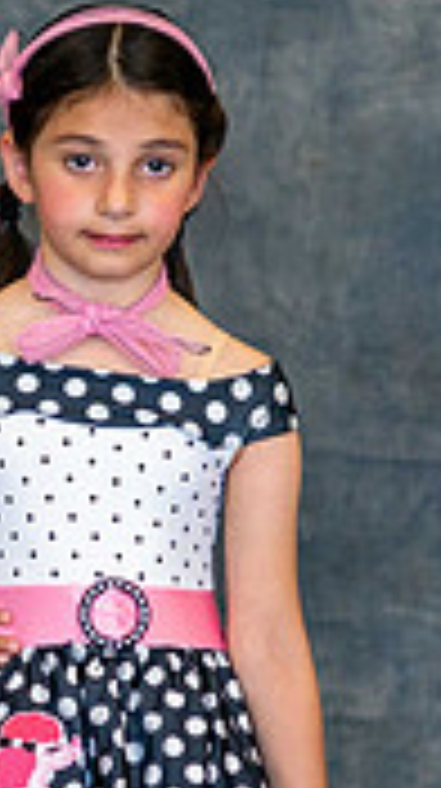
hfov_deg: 3.2
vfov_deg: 5.7
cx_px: -57
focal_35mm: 381
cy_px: 596
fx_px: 7947
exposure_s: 1/200
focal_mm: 85
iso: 320
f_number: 1.8
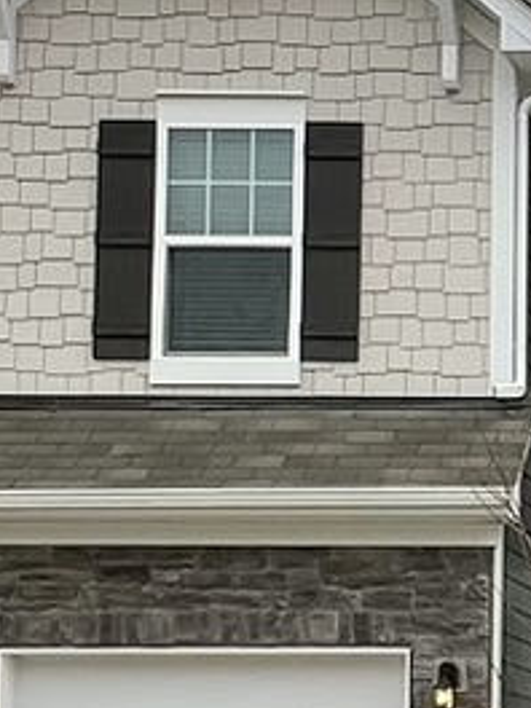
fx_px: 2066
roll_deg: -0.2
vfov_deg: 18.8
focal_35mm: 101
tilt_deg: +1.4
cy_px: 746
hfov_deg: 13.0
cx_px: 1022
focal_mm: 1.57
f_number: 1.8
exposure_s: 1/1410
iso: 32
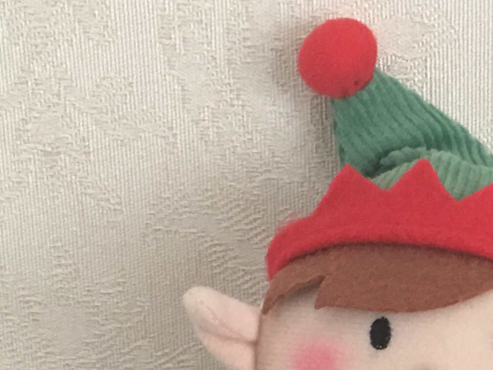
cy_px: 640
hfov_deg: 16.1
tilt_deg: -20.9
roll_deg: -2.5
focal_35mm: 116
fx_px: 1652
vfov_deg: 11.9
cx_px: 642
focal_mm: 4.15
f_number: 2.2
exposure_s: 1/17
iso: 100
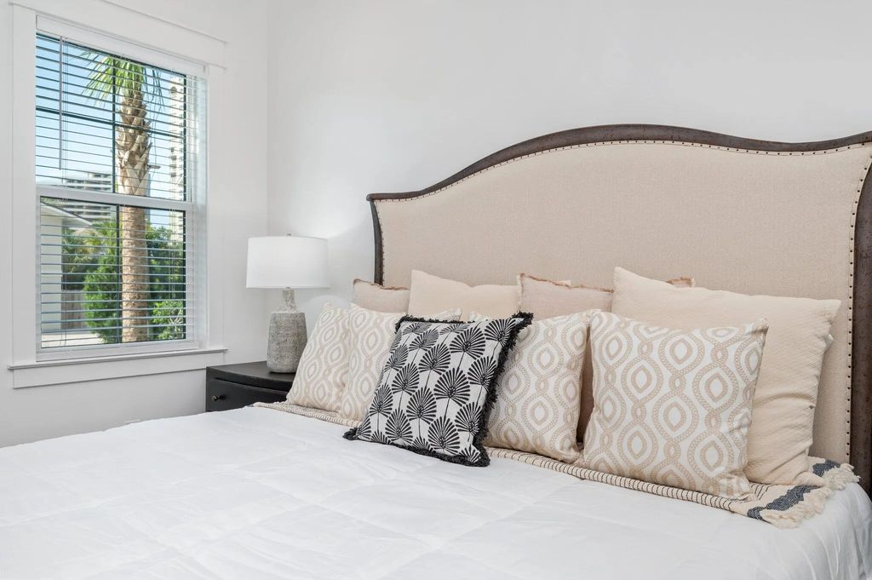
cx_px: 436
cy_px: 290
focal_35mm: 24
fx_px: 581
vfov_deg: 53.1
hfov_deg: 73.8
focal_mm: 24
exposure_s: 1/50
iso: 160
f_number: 9
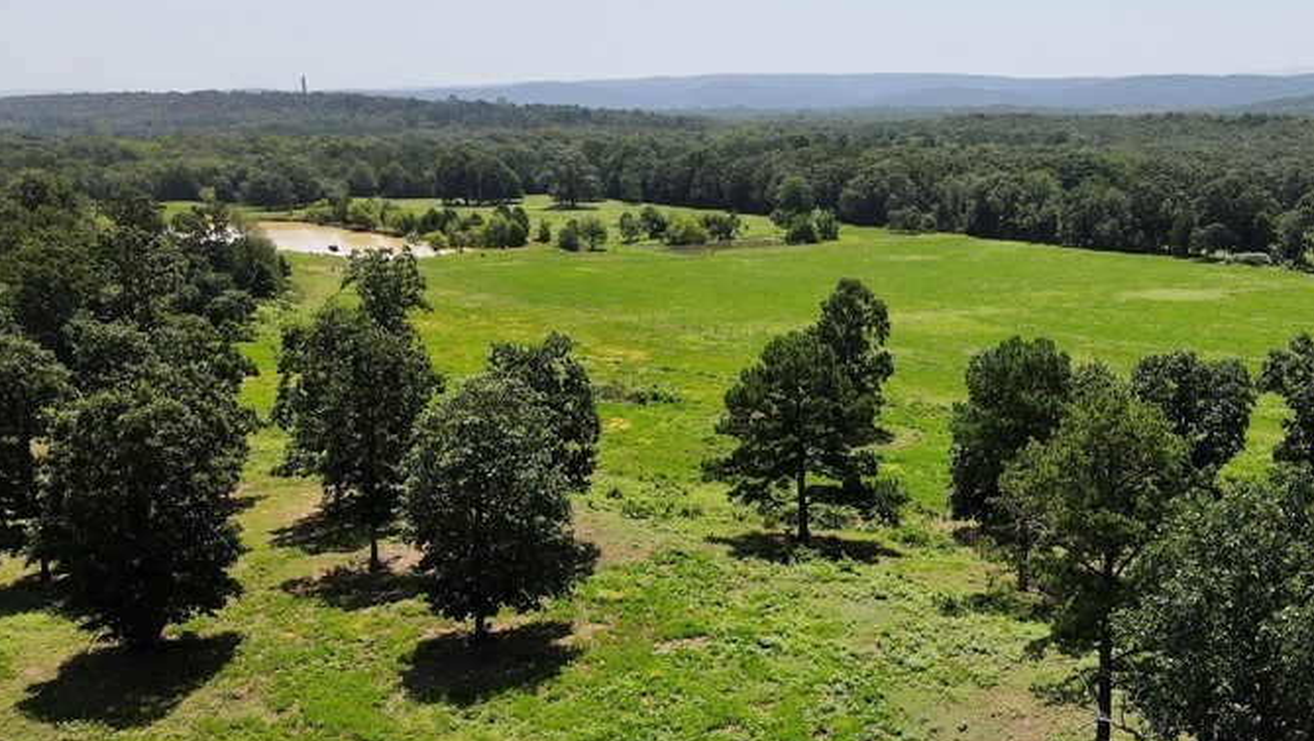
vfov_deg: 29.6
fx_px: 1394
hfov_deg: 48.7
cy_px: 482
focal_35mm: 40
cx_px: 968
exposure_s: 1/725
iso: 100
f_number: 2.8
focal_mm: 4.5
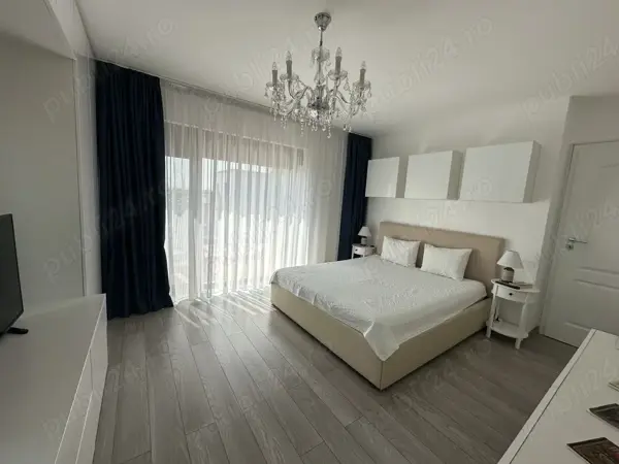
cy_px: 232
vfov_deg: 85.7
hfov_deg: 102.1
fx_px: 250
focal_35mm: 14
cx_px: 310
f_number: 2.2
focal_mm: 2.22
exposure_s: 1/587
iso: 40
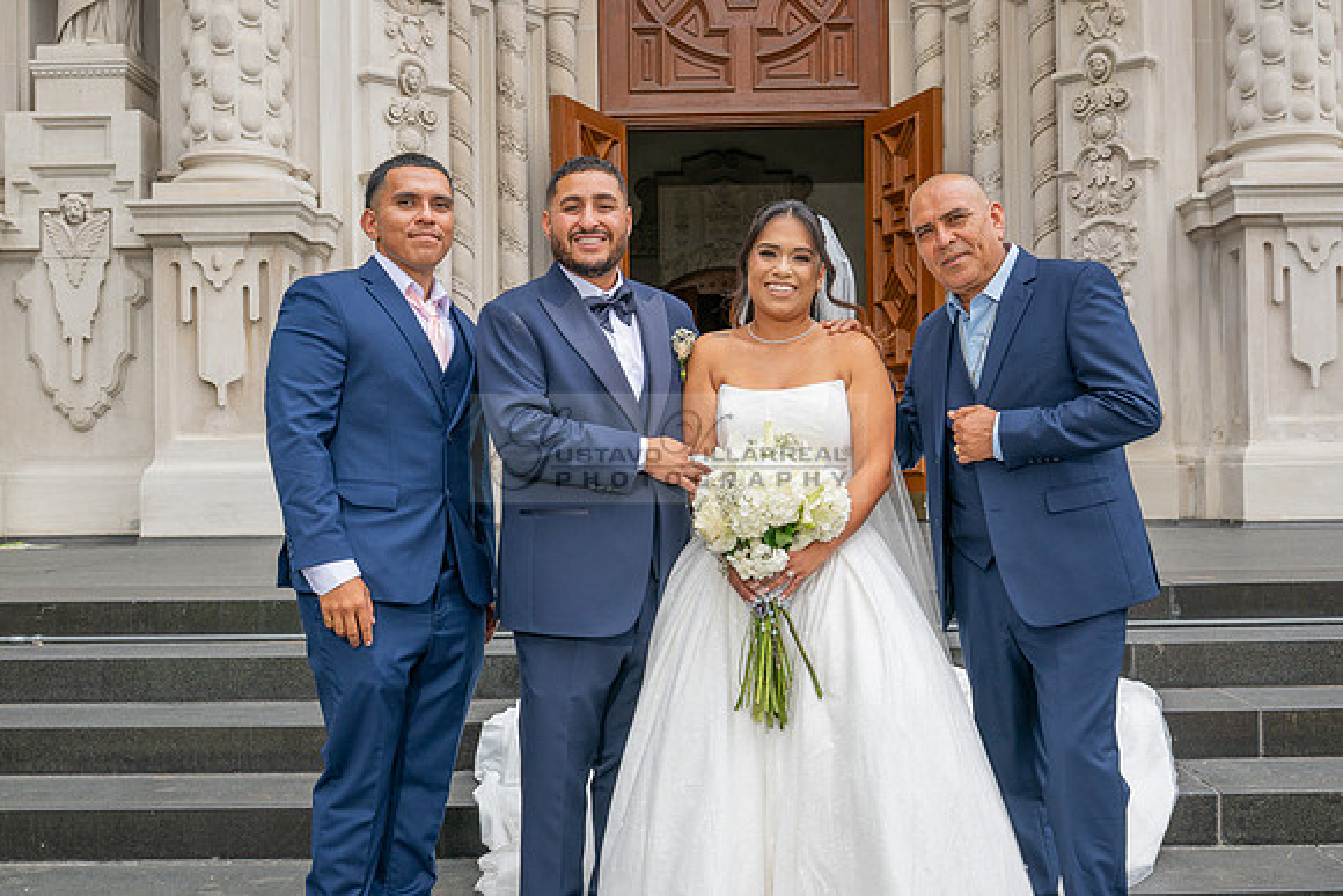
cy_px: 448
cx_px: 672
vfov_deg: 33.4
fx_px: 1493
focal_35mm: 40
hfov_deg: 48.4
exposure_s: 1/200
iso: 200
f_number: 8
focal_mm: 40
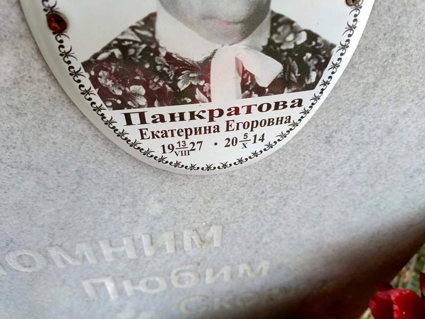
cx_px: 212
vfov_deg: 54.9
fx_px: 307
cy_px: 160
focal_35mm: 25
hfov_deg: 69.4
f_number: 1.69
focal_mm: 4.76
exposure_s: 1/100
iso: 135
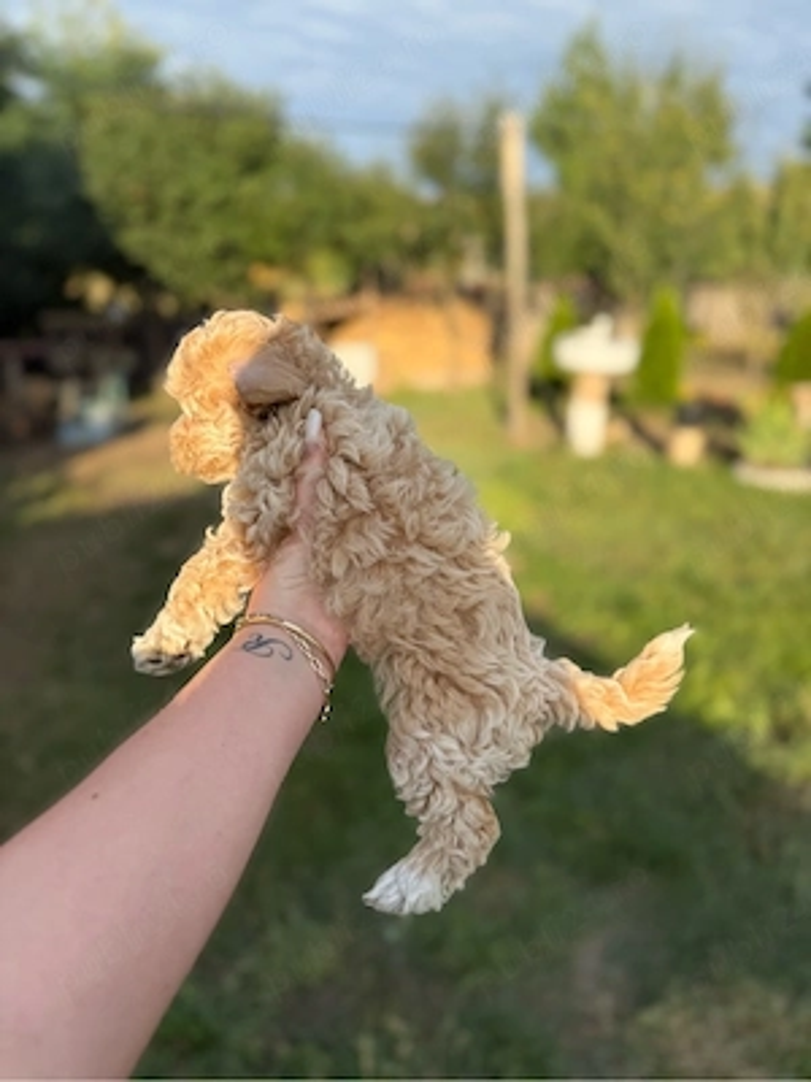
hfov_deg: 56.8
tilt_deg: -16.1
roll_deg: +0.5
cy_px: 541
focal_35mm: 24
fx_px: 750
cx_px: 406
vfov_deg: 71.6
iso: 80
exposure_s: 1/1464
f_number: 1.78
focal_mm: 6.76
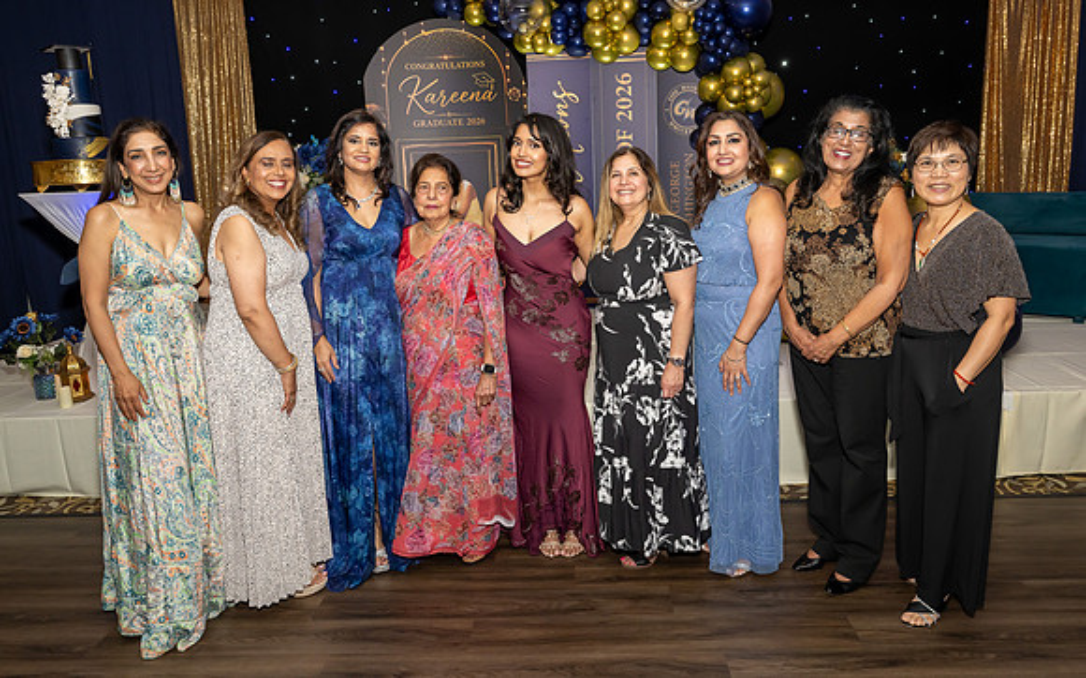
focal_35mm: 26
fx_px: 768
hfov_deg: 70.5
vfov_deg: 47.6
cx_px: 558
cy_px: 309
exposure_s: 1/250
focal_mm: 24
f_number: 8
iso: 1000
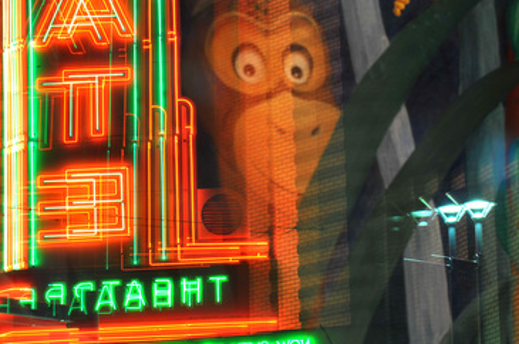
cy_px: 104
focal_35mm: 162
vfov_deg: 8.4
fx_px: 2331
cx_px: 281
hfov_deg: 12.7
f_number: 22
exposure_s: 25
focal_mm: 110
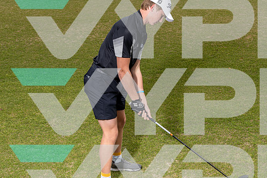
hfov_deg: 33.7
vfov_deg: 23.0
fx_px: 438
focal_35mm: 59
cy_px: 102
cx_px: 172
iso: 160
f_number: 9
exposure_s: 1/250
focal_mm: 43
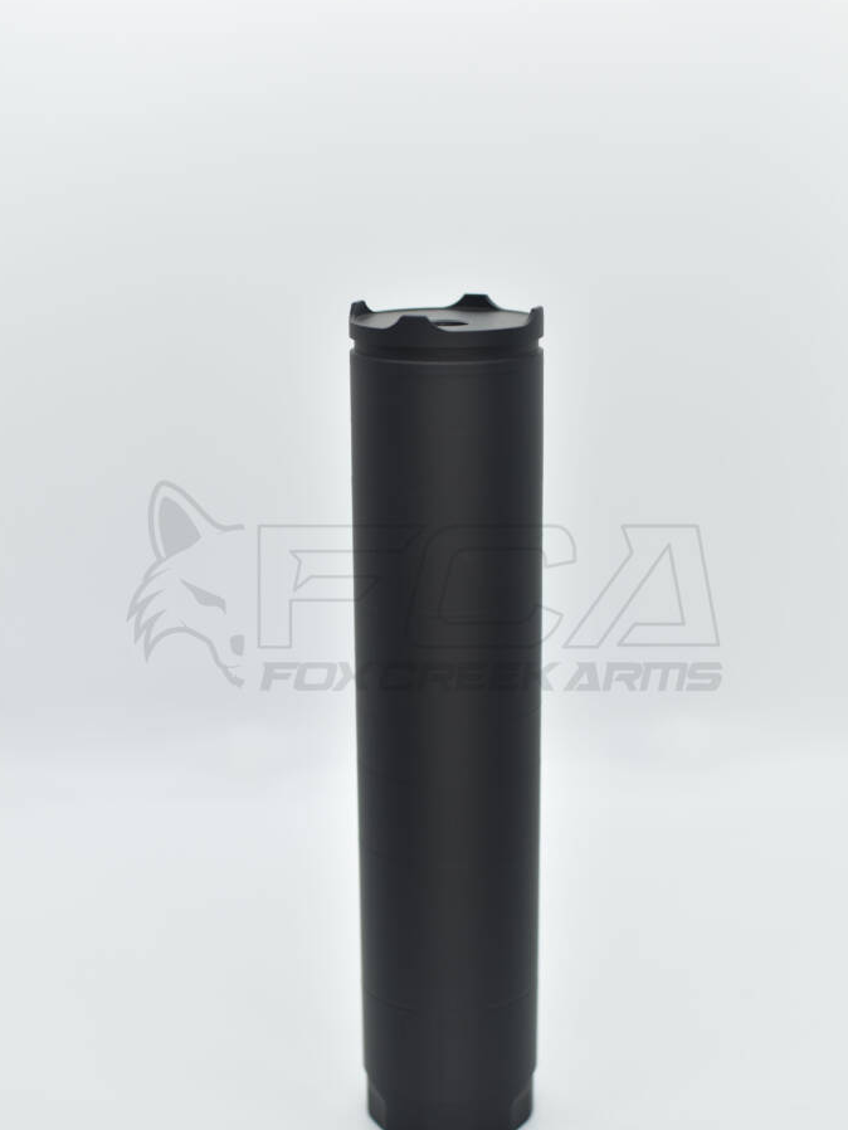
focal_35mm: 58
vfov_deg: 33.5
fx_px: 1879
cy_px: 586
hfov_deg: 25.4
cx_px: 425
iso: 100
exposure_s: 1/160
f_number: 3.5
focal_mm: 35
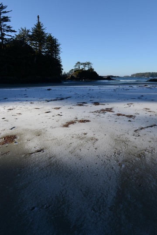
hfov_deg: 53.1
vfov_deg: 73.7
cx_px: 78
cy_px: 118
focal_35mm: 24
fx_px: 157
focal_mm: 24
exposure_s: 1/500
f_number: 10
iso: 320
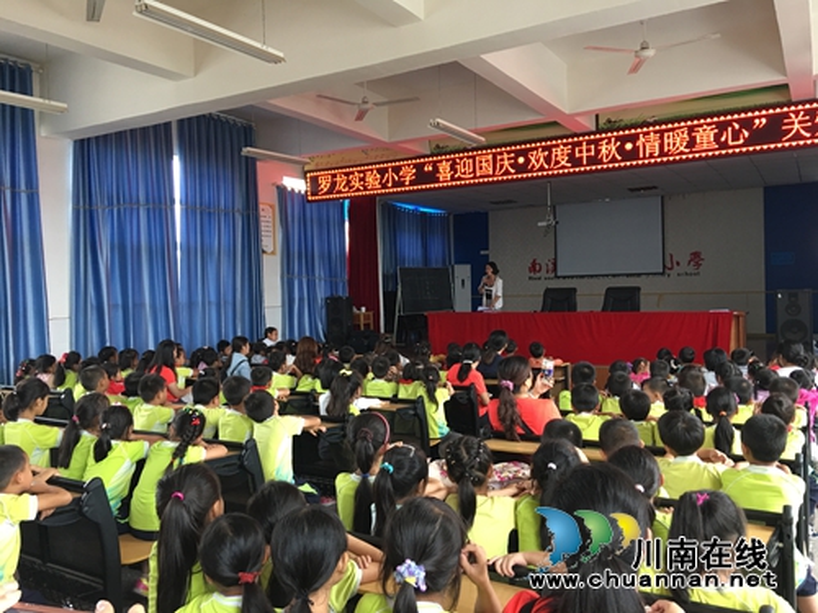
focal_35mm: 29
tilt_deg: -0.1
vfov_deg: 48.2
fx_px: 685
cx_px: 409
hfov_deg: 61.7
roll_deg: +1.6
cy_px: 306
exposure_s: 1/17
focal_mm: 4.15
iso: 64
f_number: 2.2
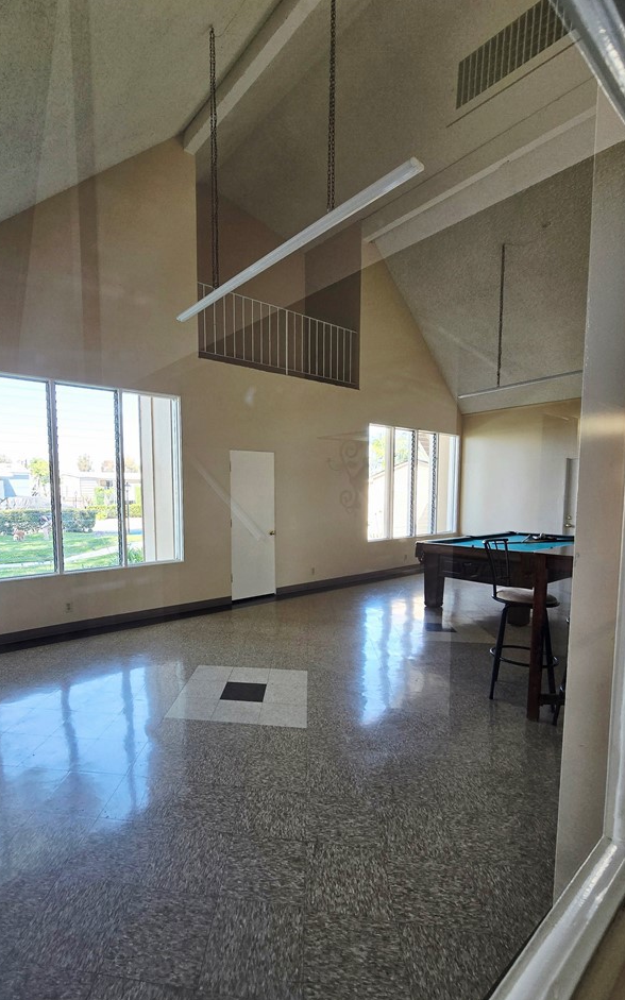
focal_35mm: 15
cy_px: 538
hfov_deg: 73.7
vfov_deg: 101.3
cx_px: 240
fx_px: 409
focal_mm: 2.2
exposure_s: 1/120
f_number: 2.2
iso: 64
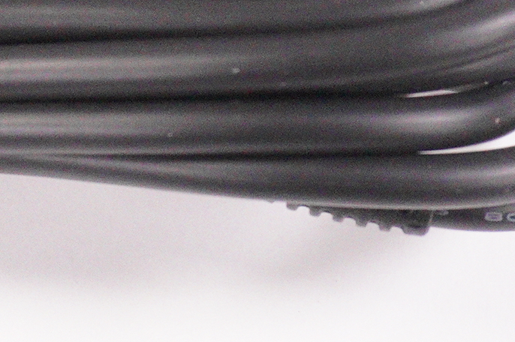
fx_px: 2444
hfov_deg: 11.6
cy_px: -241
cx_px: -203
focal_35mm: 171
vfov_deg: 7.8
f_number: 6.3
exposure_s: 1/2000
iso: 6400
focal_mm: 26
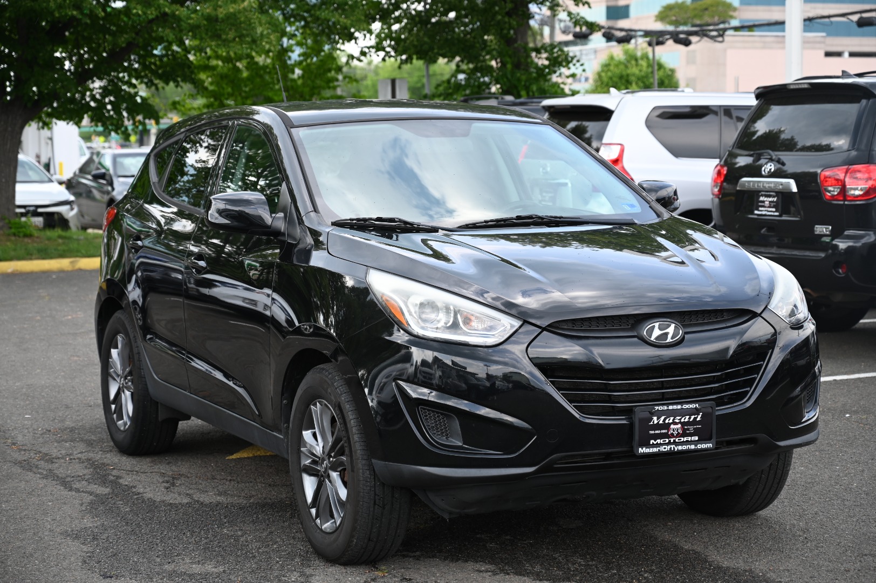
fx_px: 1702
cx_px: 438
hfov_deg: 28.9
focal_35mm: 70
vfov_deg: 19.4
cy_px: 292
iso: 200
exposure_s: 1/250
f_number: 5
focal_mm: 70
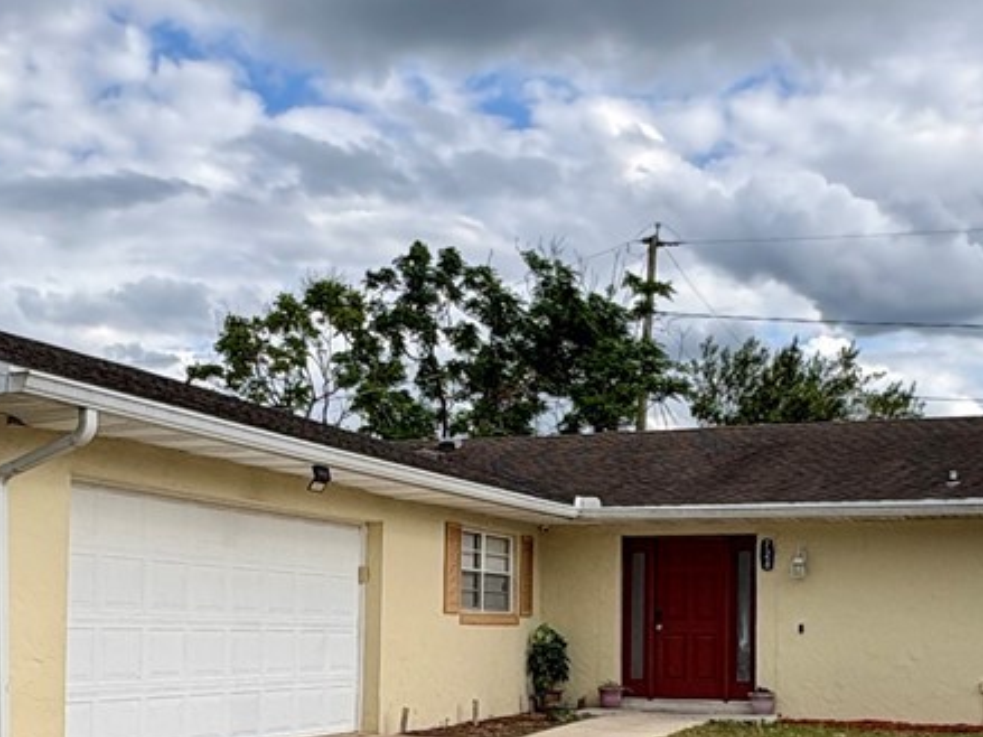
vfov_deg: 28.0
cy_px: 589
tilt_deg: +1.9
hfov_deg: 37.4
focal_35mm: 51
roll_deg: -1.0
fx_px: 1448
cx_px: 430
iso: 50
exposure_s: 1/2083
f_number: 2.2
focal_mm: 2.22
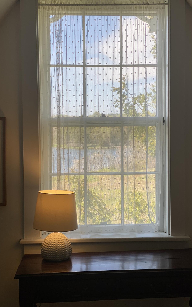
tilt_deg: -1.9
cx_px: 101
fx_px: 469
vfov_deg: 36.3
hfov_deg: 23.1
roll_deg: -0.1
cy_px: 155
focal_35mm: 56
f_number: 2
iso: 20
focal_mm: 6
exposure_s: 1/280
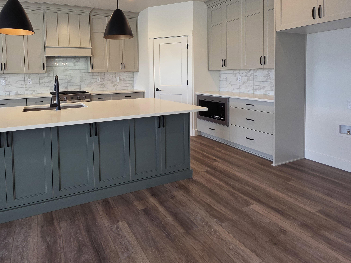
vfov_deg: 64.0
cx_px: 124
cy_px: 84
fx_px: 203
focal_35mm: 20
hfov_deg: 79.7
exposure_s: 1/120
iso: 100
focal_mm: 2.2
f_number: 1.9
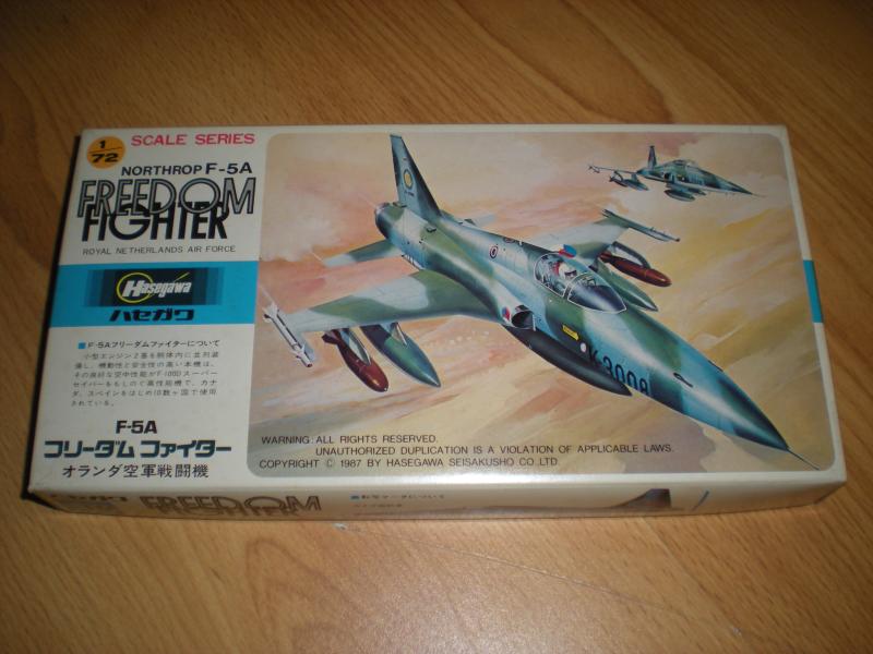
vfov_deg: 37.7
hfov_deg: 49.0
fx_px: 958
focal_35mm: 38
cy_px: 327
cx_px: 436
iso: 64
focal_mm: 6.3
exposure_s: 1/60
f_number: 3.1
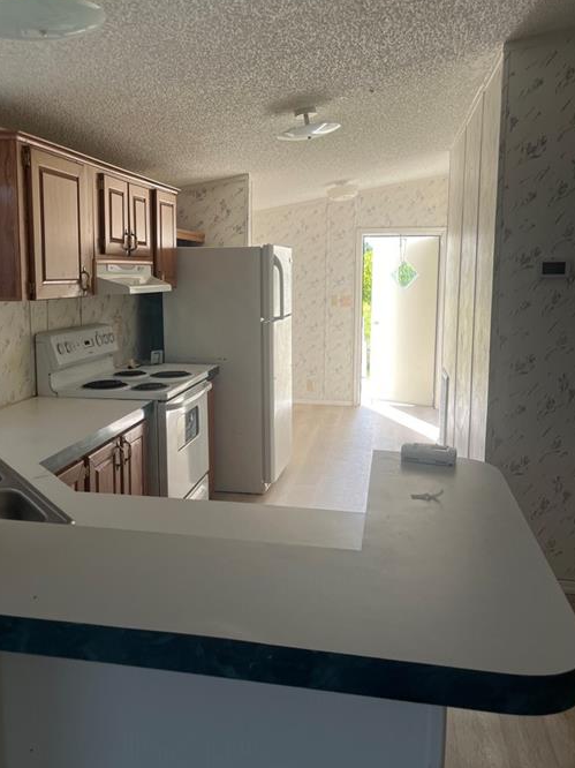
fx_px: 665
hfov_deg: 46.7
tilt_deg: -8.6
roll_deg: -0.7
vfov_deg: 59.9
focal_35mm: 30
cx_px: 270
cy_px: 354
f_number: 1.6
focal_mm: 5.1
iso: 32
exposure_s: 1/133
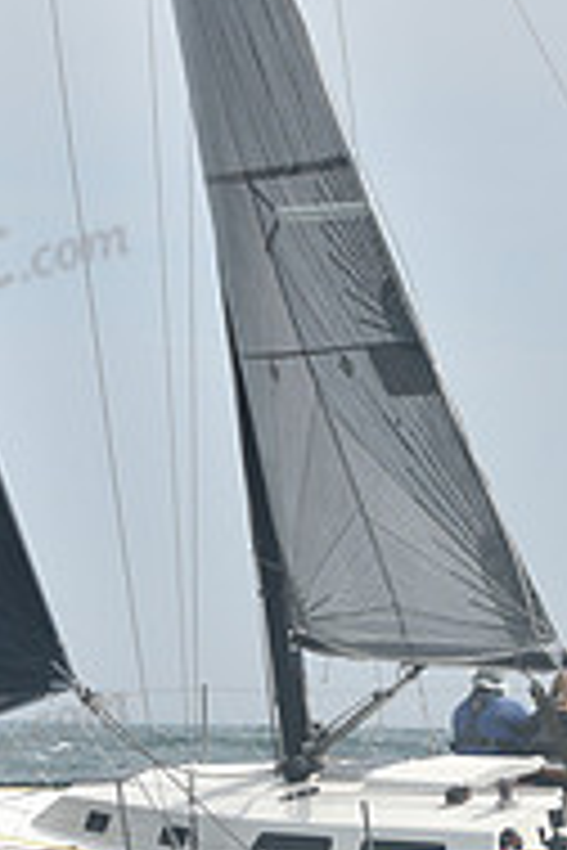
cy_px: 474
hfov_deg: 6.4
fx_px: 5079
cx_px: 364
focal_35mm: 215
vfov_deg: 9.6
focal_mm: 70
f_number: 10
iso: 320
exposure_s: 1/800
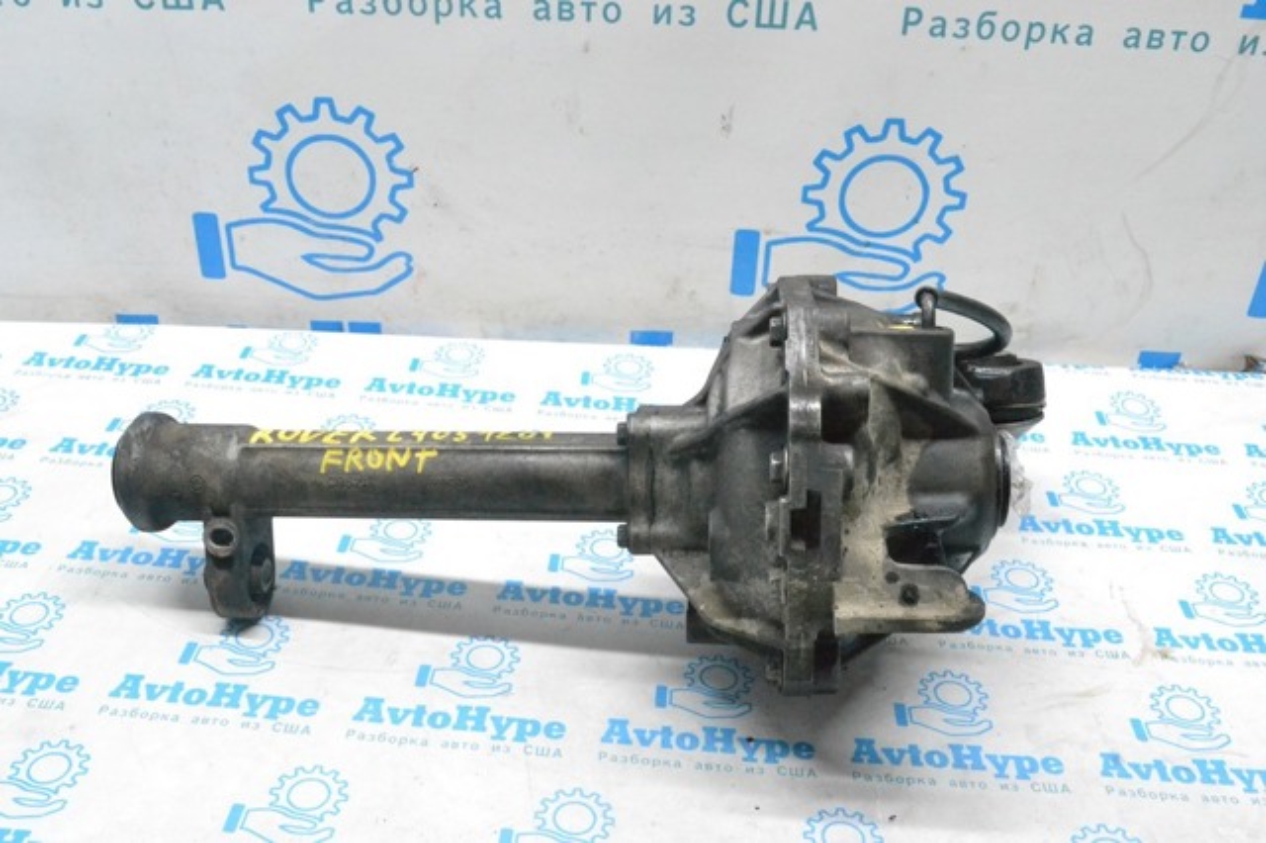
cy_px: 422
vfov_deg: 36.8
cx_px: 633
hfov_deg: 53.2
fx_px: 1265
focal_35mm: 36
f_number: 9
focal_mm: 24
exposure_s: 1/160
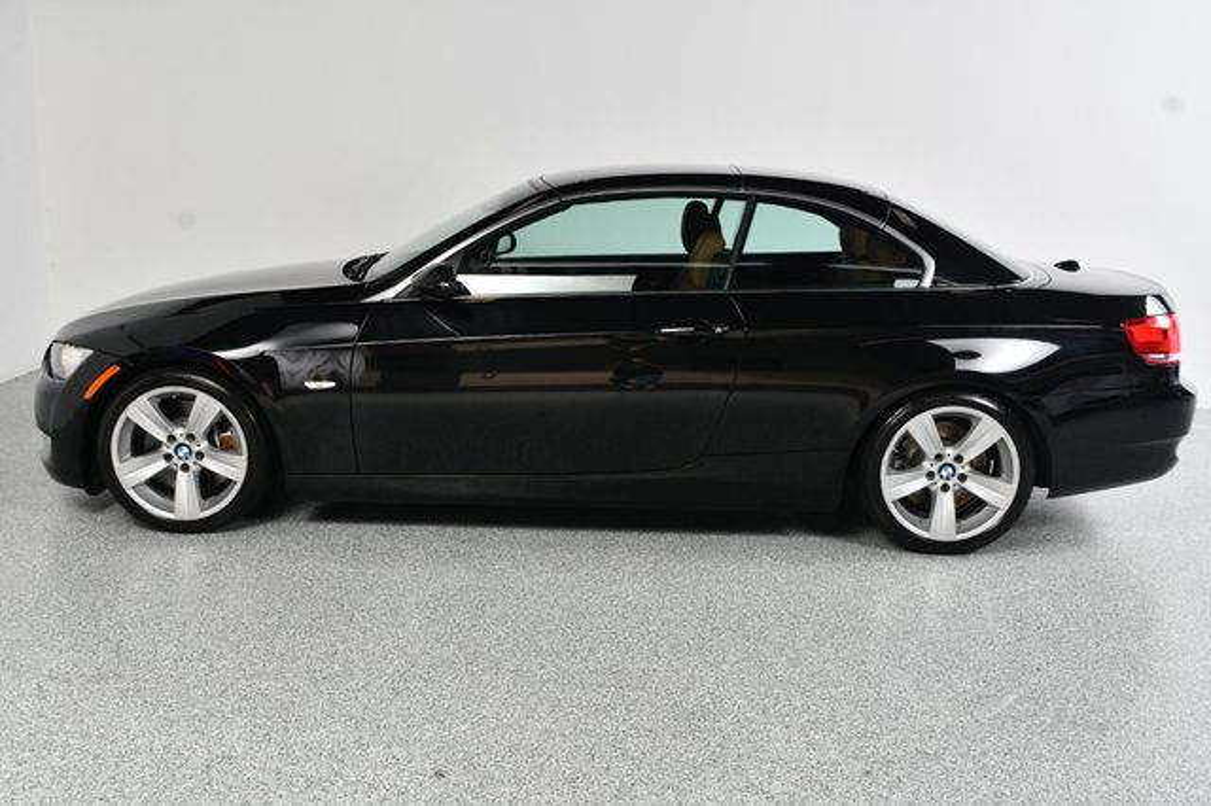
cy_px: 403
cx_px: 606
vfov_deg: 36.8
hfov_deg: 53.2
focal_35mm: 36
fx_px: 1210
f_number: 9
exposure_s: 1/160
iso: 100
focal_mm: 24
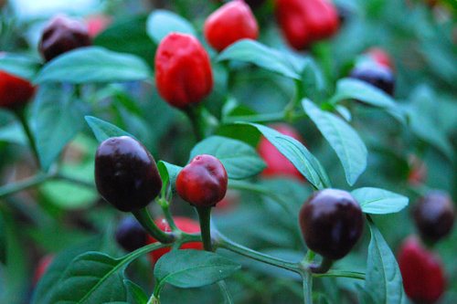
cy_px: 152
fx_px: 1047
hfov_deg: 24.6
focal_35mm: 82
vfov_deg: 16.5
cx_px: 228
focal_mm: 55
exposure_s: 1/25
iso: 1600
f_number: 5.6
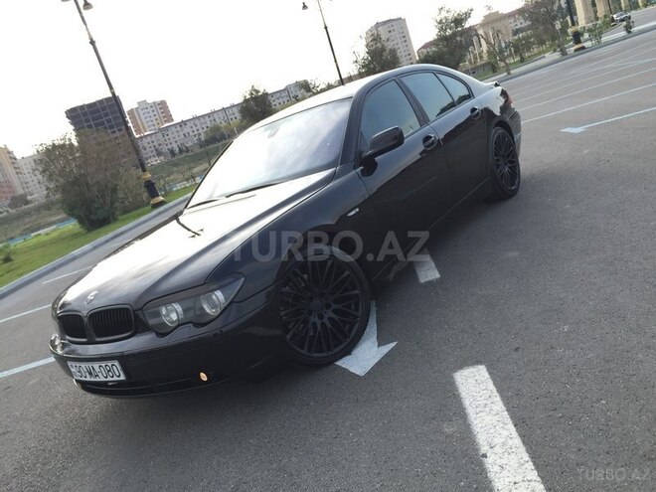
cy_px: 246
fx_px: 550
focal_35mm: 29
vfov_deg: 48.2
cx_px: 328
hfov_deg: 61.7
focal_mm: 4.15
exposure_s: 1/628
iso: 32
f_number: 2.2
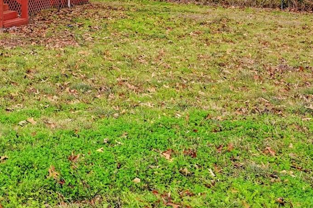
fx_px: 547
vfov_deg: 19.9
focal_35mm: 63
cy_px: -56
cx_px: -150
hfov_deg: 24.9
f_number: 8
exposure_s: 1/640
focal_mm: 21
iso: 400
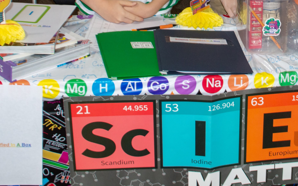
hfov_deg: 28.0
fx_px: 585
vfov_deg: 17.2
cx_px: 238
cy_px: -44
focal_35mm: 72
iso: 400
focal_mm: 18
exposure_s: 1/60
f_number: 4
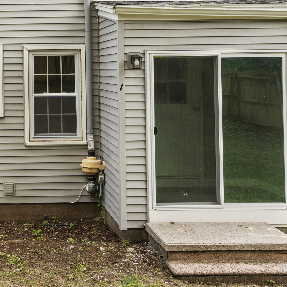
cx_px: -7
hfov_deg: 27.2
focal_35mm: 59
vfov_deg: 28.4
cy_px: 52
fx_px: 553
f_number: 9
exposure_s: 1/10
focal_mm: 26
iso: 250
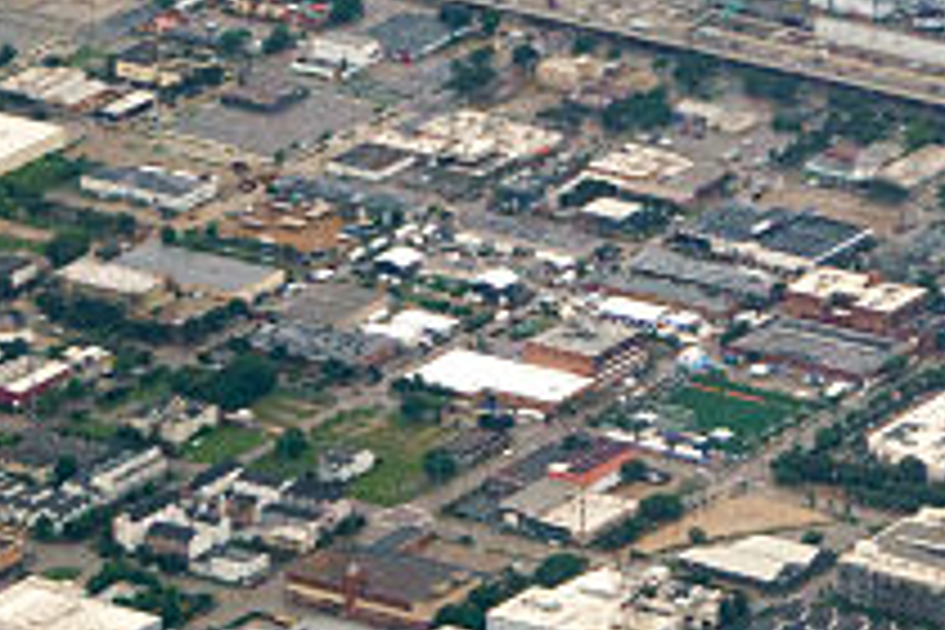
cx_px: 2277
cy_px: -628
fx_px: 9449
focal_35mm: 360
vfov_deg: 3.8
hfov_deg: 5.5
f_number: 3.5
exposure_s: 1/400
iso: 200
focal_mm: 27.24
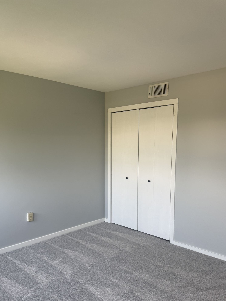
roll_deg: -1.1
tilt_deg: -6.6
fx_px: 244
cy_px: 175
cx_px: 102
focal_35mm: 28
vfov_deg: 63.1
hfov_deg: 49.7
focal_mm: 6.76
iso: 100
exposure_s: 1/121
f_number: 1.78
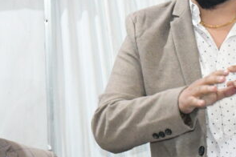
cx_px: 24
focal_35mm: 274
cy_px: 94
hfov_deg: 7.5
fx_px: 1796
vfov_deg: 5.0
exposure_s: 1/125
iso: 12800
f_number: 4.5
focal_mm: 70
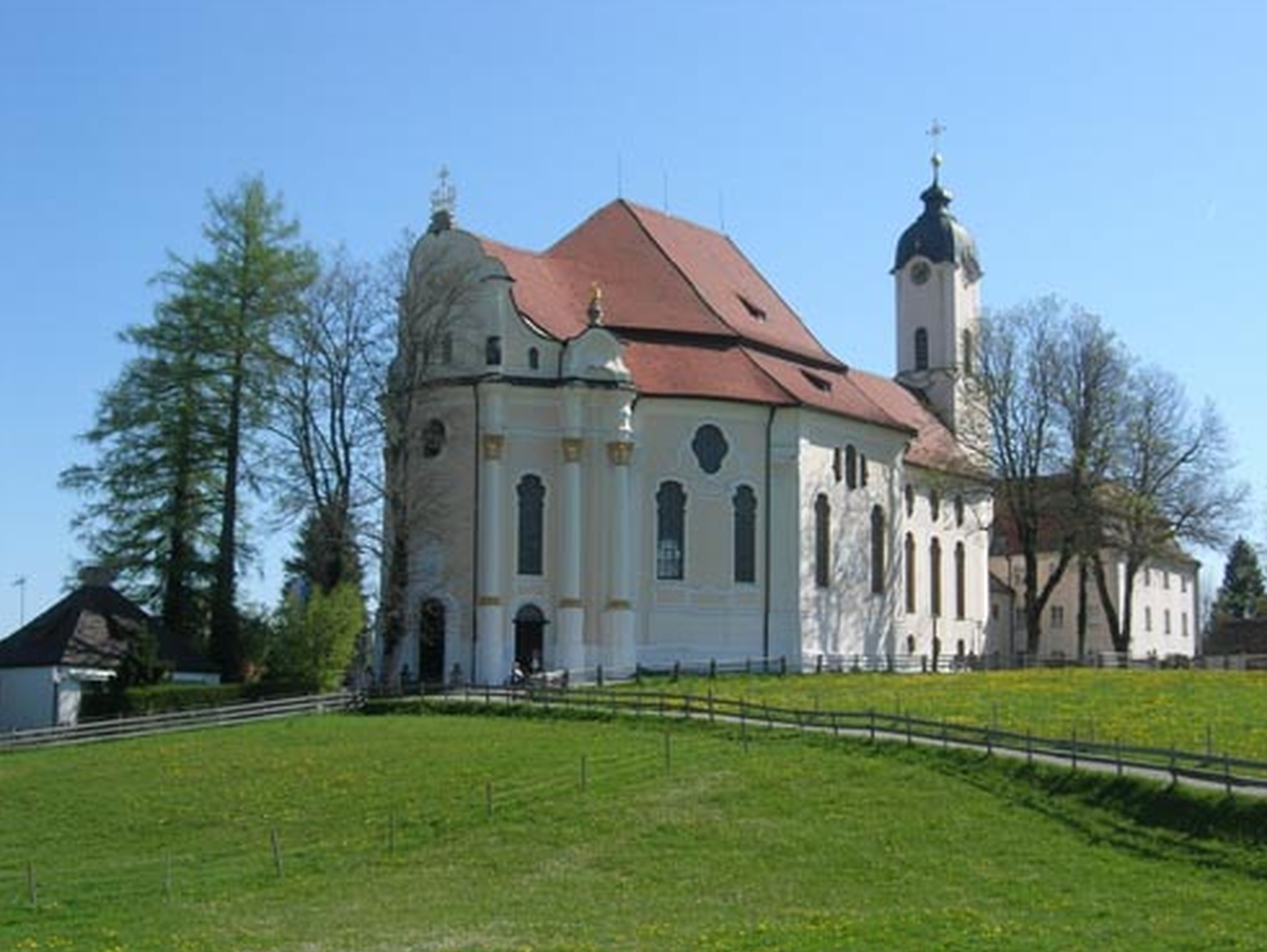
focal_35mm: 52
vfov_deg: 28.1
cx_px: 641
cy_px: 477
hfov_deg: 36.8
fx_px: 1904
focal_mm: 10.6
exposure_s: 1/407
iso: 64
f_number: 5.4
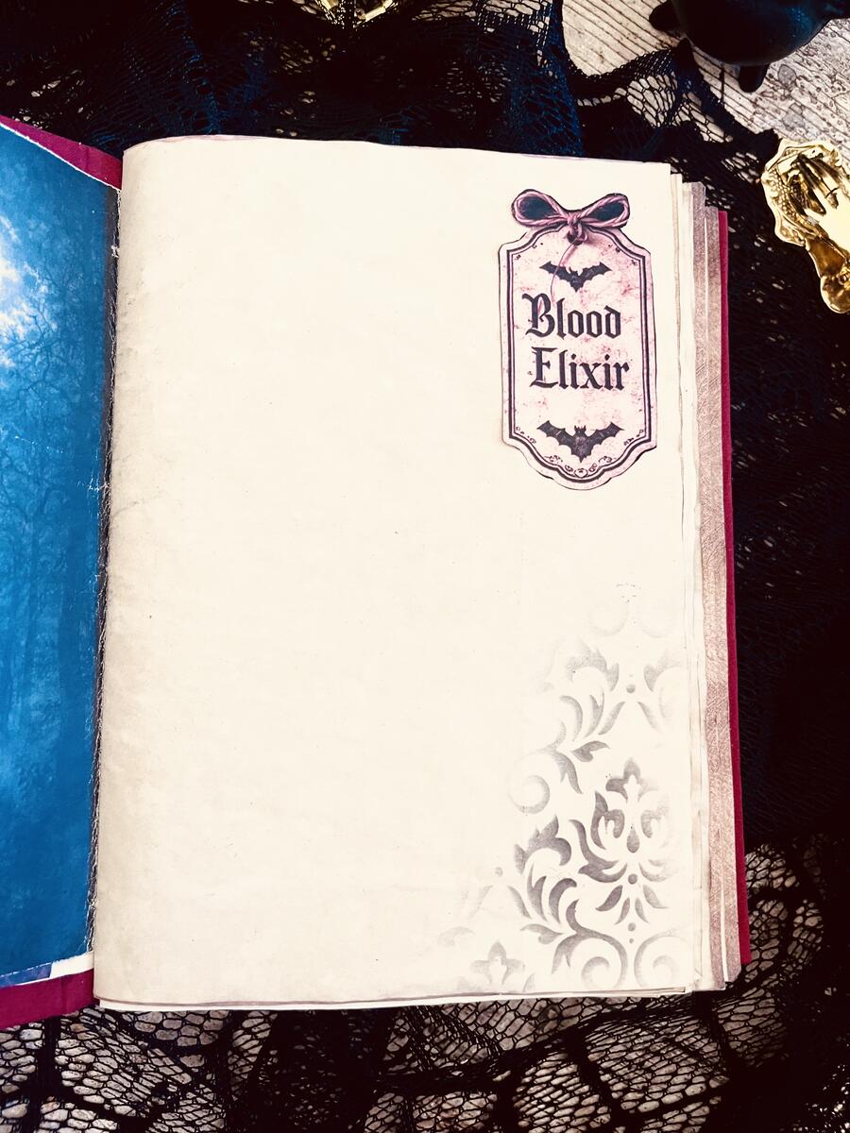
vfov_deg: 67.3
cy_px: 566
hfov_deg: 53.1
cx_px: 425
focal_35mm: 26
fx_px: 851
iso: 160
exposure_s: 1/50
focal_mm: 5.1
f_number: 1.6
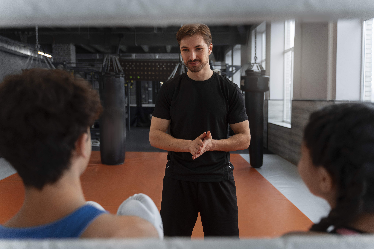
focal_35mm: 28
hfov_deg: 65.5
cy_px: 124
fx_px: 291
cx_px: 187
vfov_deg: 46.4
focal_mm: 28
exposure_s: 1/160
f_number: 2.8
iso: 500
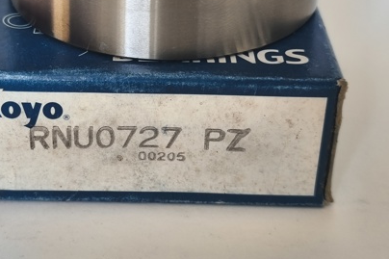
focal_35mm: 79
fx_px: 853
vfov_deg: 17.1
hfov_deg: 25.6
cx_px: 135
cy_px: 47
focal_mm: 6.18
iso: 250
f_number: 1.65
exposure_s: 1/100
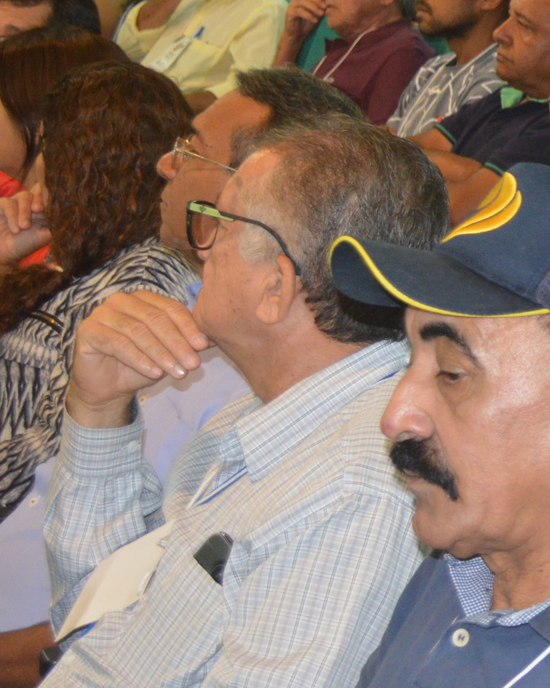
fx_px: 2461
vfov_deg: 15.9
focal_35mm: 121
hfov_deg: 11.4
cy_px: 263
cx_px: 1133
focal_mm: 26
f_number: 5
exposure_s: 1/13
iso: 800
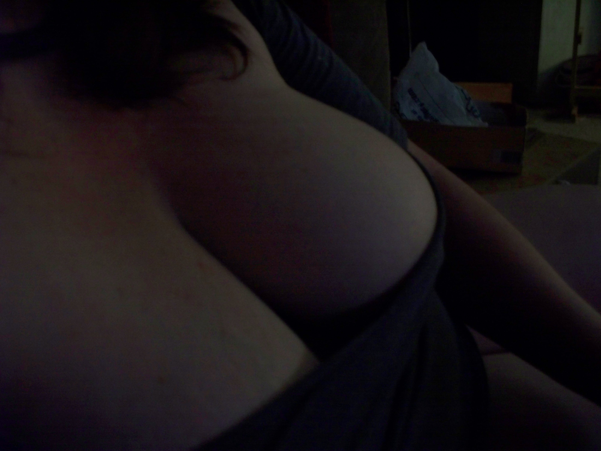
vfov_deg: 39.7
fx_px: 625
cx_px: 300
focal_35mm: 36
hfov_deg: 51.4
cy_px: 226
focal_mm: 7.54
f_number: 2.8
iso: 400
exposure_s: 1/2
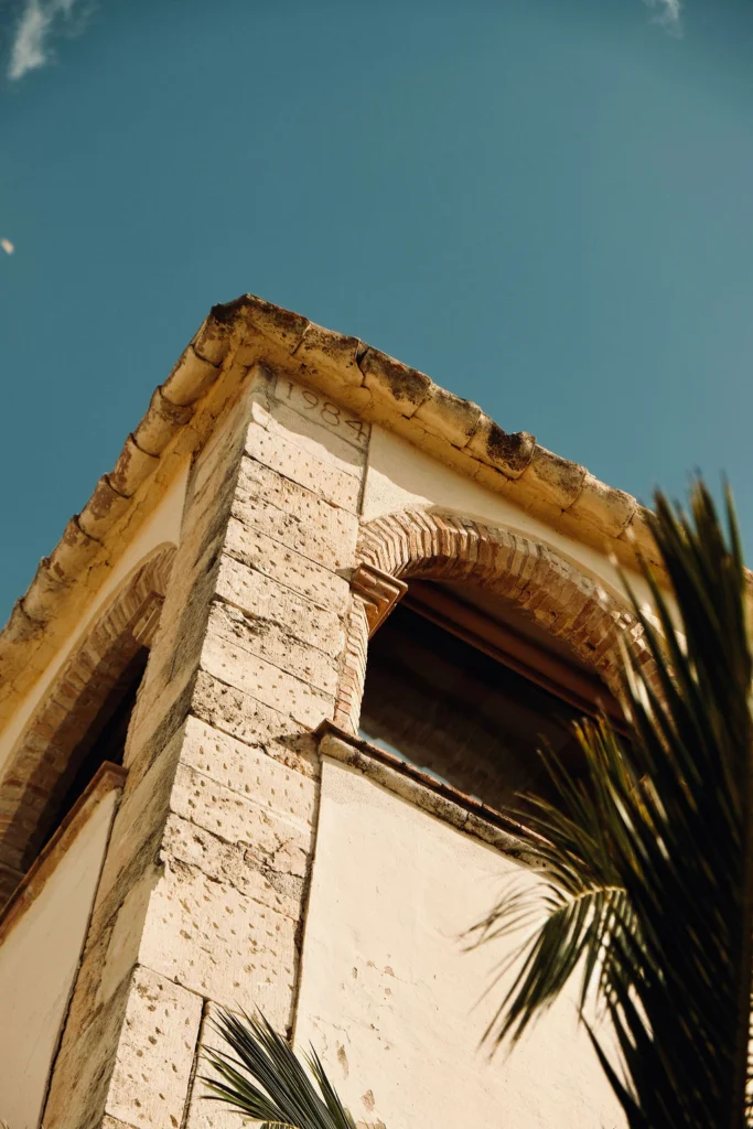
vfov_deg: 24.5
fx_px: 2603
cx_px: 376
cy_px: 564
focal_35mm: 83
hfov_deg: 16.5
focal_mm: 55
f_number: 5.6
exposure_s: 1/600
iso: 160
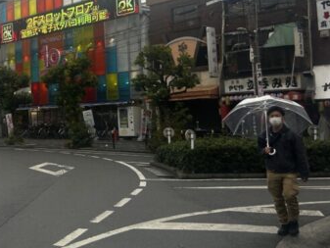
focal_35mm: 54
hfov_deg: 33.2
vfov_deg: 26.9
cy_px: 82
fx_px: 515
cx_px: 17
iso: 50
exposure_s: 1/1238
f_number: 1.5
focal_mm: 5.7
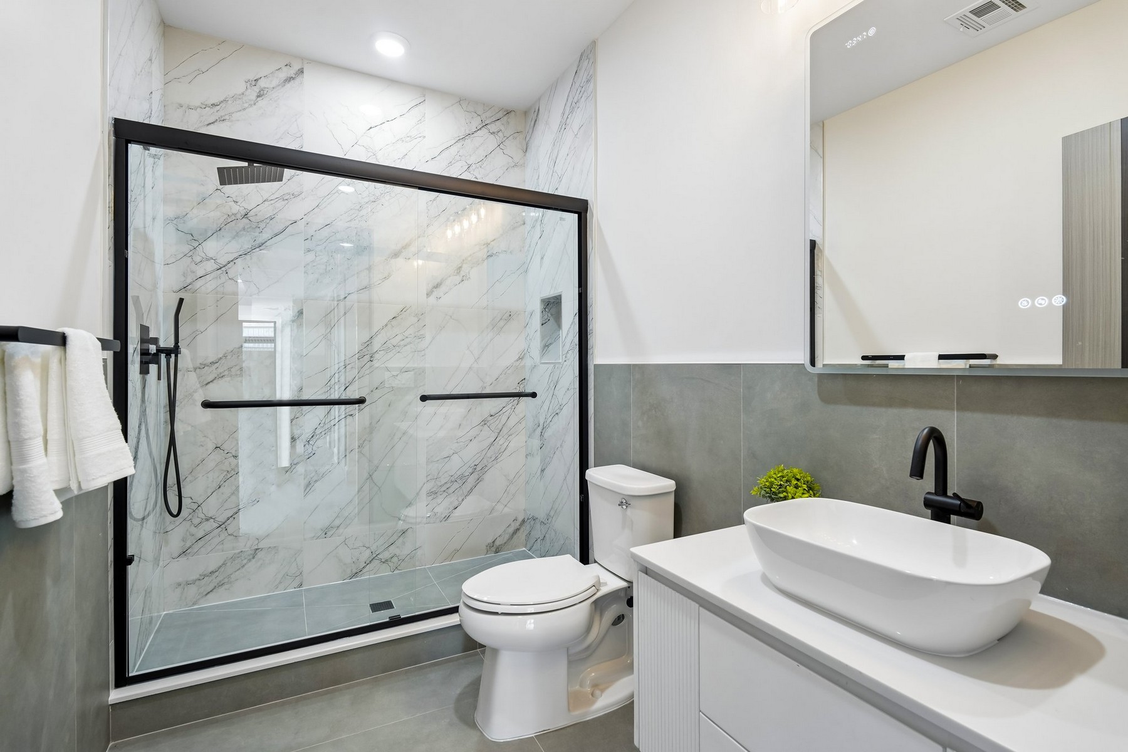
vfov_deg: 73.7
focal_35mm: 16
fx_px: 501
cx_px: 564
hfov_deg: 96.7
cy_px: 376
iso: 400
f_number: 8
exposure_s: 1/10
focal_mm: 16
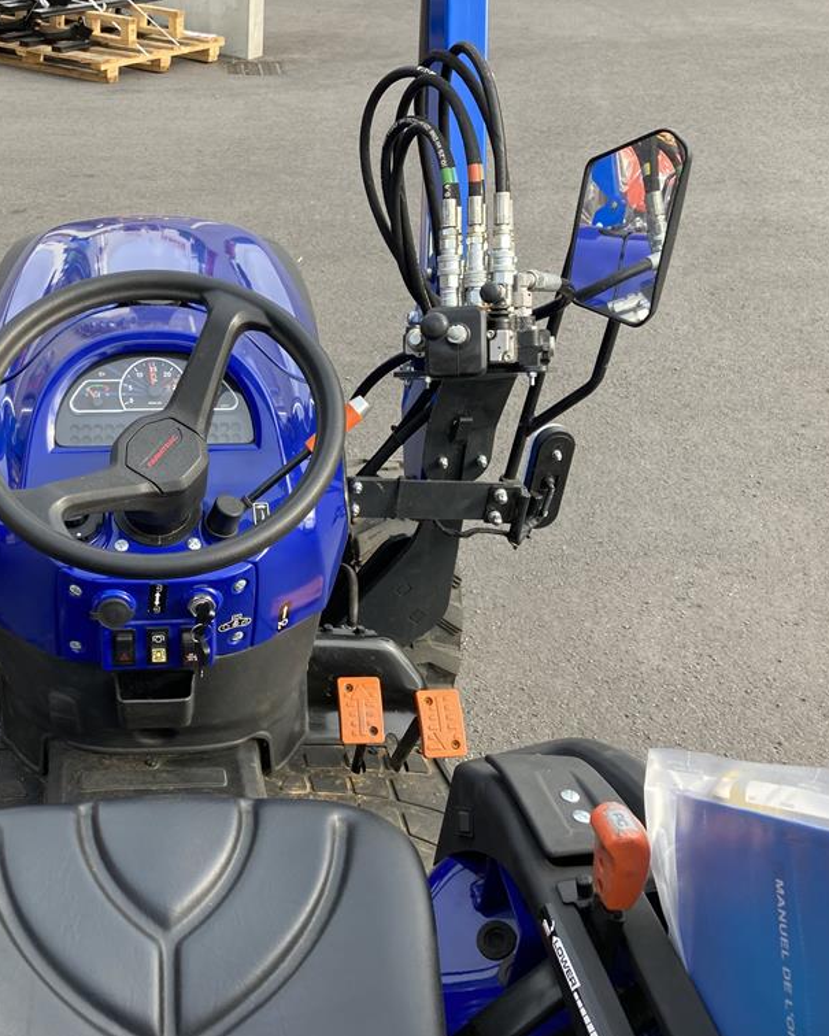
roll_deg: +0.6
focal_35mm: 37
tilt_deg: -34.1
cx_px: 190
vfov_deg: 49.1
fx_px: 1135
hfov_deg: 38.9
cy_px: 519
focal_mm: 3.99
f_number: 1.8
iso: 20
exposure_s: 1/292
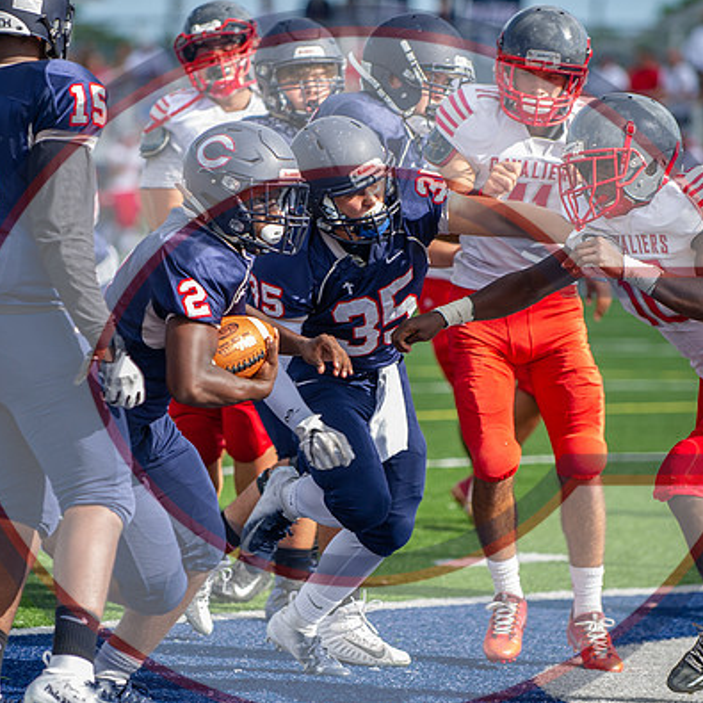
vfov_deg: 7.4
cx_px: 305
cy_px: 385
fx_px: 5468
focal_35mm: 238
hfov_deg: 7.4
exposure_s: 1/1000
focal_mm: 160
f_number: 2.8
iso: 200
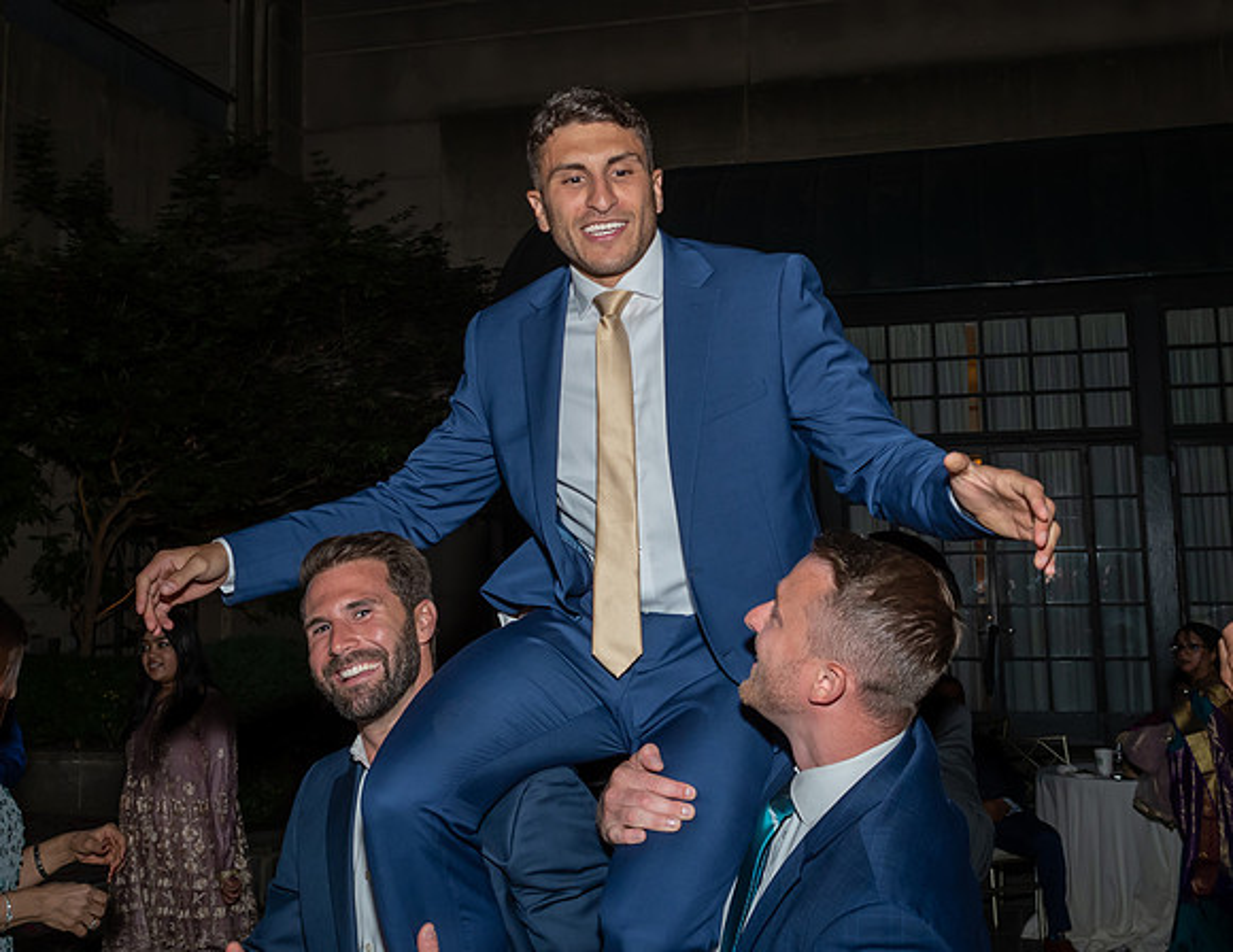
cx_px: 574
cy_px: 316
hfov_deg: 42.0
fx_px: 1606
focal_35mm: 45
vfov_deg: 32.8
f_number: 5.6
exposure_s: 1/250
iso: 500
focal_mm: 20
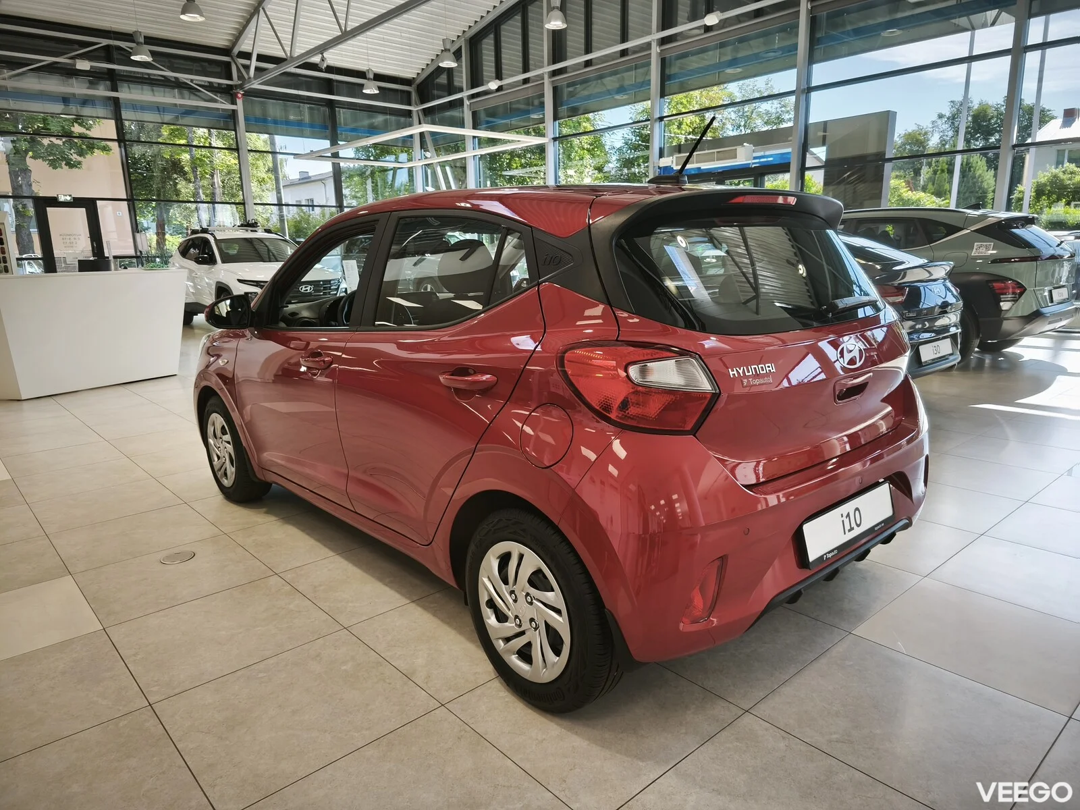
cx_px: 540
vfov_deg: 58.9
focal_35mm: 23
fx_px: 718
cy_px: 405
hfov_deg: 73.9
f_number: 1.7
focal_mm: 5.35
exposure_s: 1/100
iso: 200
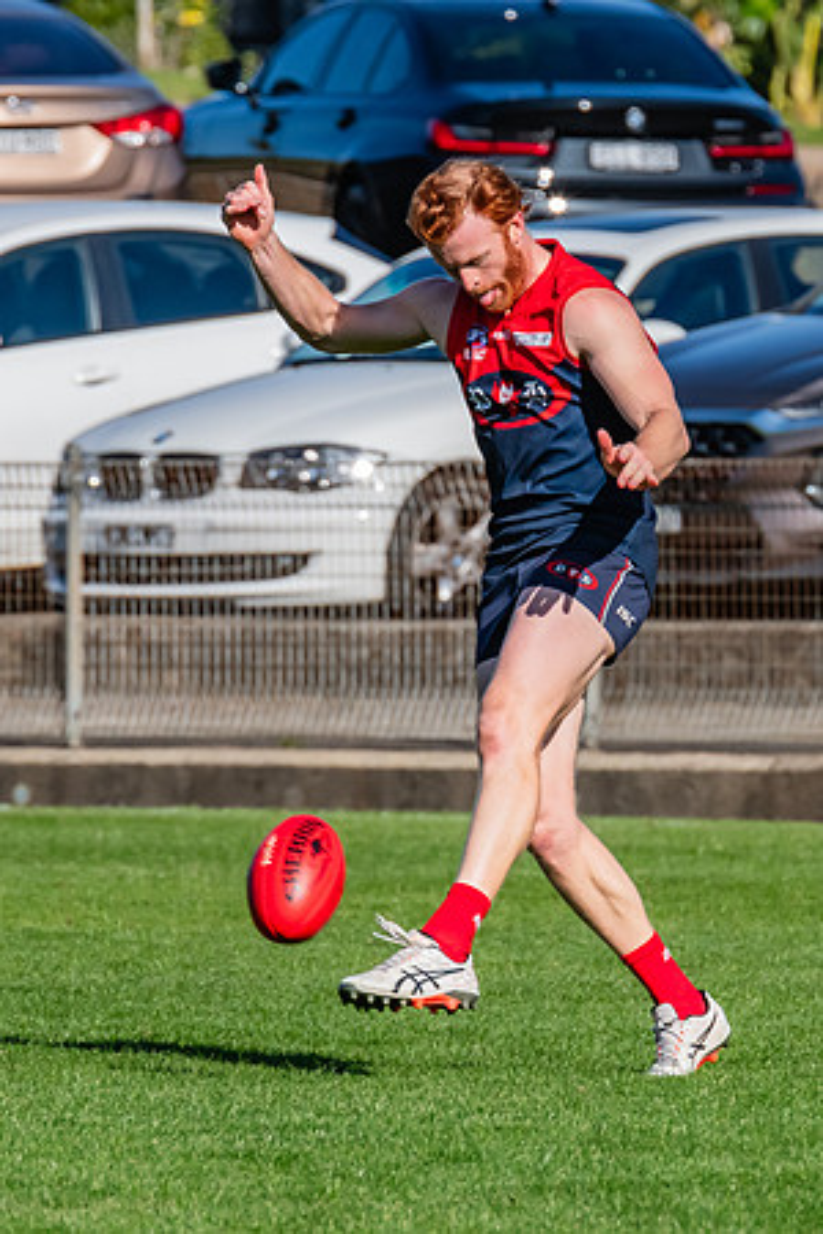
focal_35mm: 843
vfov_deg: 2.4
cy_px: 576
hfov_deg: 1.6
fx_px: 28906
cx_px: 397
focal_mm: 420
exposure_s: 1/1600
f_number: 11
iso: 800
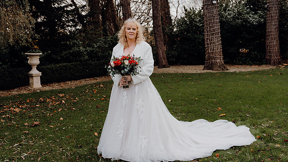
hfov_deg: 50.5
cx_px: 147
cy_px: 82
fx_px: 305
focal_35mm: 40
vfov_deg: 29.7
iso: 1600
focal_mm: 35
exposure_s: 1/250
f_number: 3.5
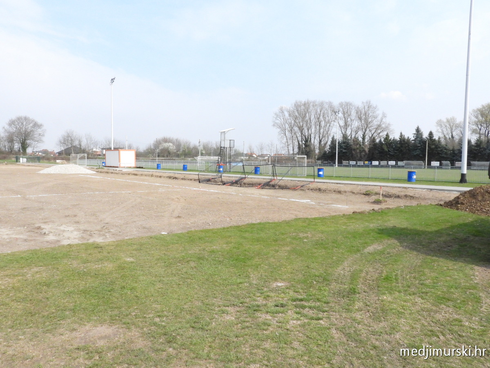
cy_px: 184
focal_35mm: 28
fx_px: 396
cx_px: 245
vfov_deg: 49.7
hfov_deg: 63.4
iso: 800
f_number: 5.6
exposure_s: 1/1600
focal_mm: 5
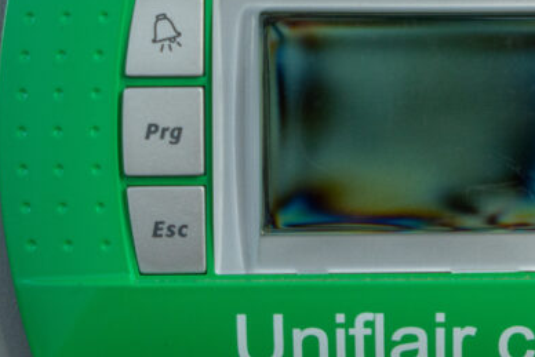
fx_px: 1724
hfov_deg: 17.4
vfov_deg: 11.8
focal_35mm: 116
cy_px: 122
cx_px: 483
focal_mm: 44
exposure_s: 1/125
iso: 400
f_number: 5
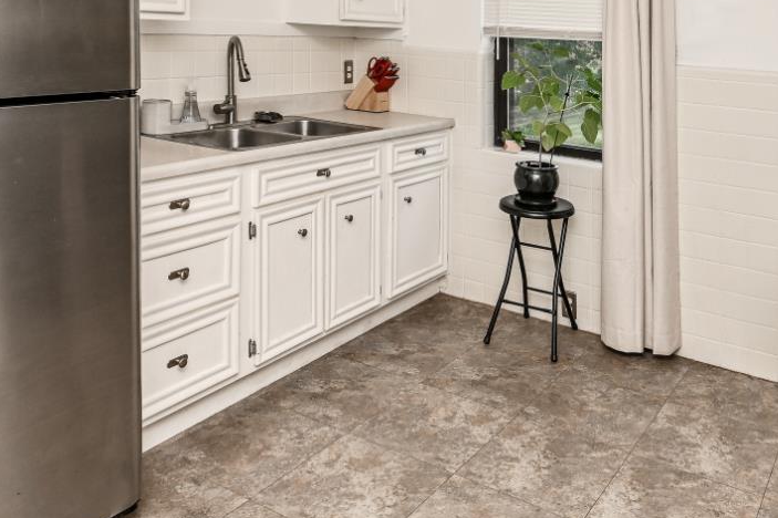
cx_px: 452
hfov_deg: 58.4
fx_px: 691
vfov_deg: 39.2
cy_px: 92
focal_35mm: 32
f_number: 8
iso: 200
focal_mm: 15
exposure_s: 1/80
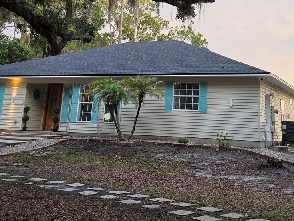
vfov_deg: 27.5
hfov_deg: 38.0
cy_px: 1
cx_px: 184
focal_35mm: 50
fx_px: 425
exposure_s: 1/180
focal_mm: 6.5
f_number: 1.4
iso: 64
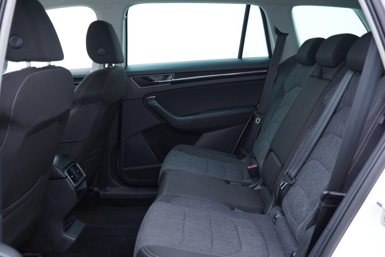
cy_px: 128
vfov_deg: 36.9
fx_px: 385
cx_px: 192
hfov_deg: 53.1
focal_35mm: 36
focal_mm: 24
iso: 250
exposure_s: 1/40
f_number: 2.8
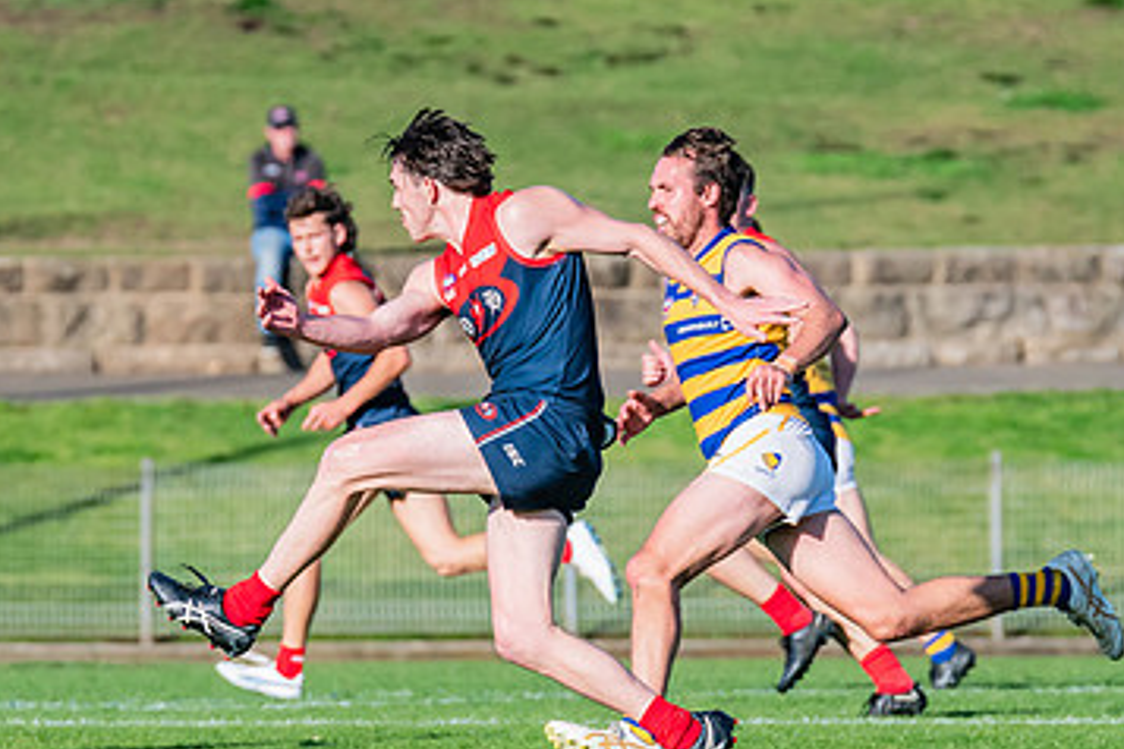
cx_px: 488
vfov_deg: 1.6
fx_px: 26287
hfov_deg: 2.4
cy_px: 374
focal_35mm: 842
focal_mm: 380
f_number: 8
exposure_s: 1/1600
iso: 800
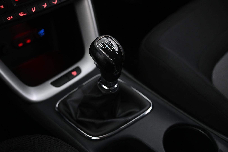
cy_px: 76
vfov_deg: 29.2
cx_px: 114
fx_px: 291
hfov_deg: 42.8
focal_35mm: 46
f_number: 4
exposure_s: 1/13
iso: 2000
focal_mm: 46
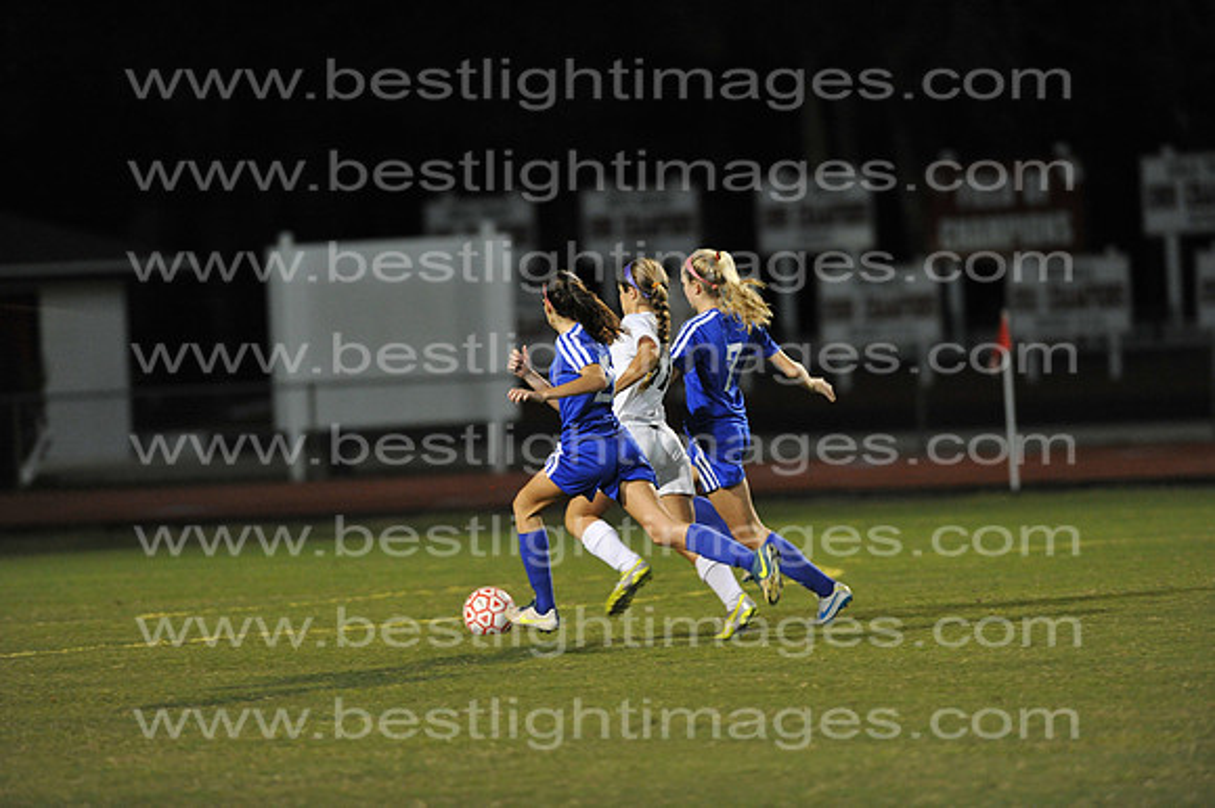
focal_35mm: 300
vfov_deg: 4.6
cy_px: 404
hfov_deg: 6.9
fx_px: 10119
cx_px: 608
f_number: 3.2
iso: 5000
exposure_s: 1/400
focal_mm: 300
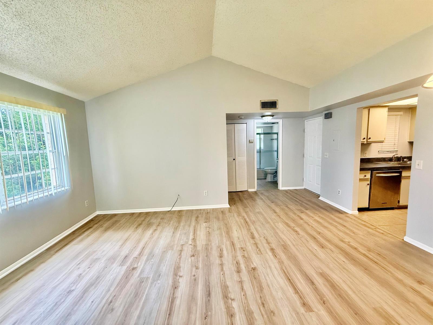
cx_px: 216
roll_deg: +1.9
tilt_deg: -5.8
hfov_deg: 102.1
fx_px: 175
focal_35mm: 14
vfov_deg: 85.7
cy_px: 162
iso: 250
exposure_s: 1/120
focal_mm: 2.22
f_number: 2.2
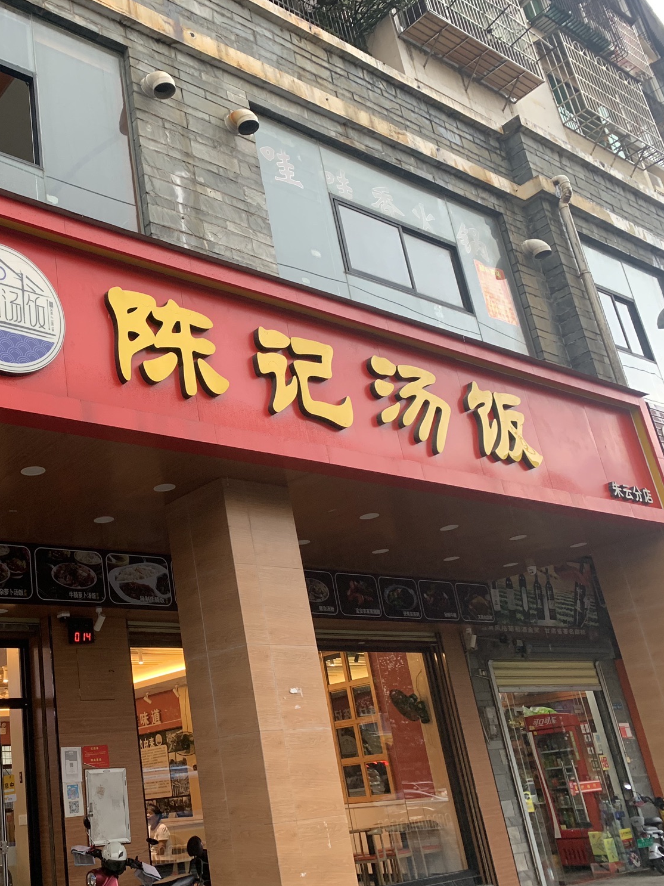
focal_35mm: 35
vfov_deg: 52.6
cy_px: 445
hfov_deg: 38.9
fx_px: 895
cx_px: 117
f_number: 1.8
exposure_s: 1/64
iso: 100
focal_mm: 4.25
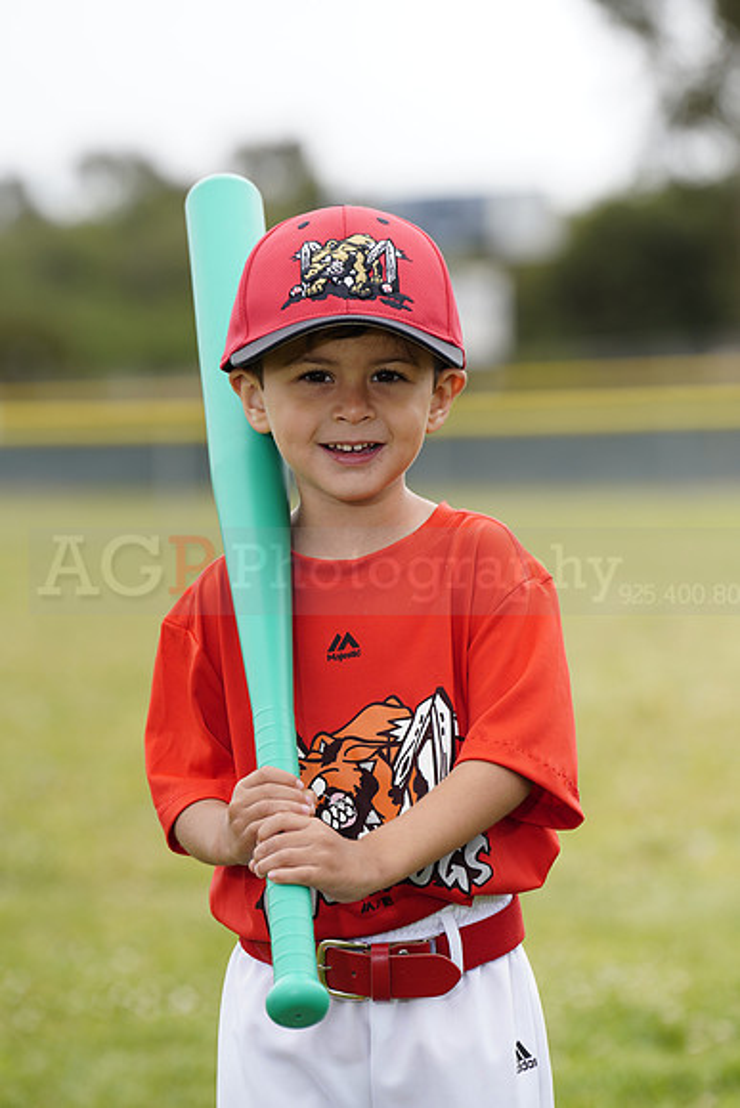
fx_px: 6163
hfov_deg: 6.9
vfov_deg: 10.3
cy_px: 554
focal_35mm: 200
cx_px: 370
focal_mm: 200
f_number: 5.6
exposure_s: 1/250
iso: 100
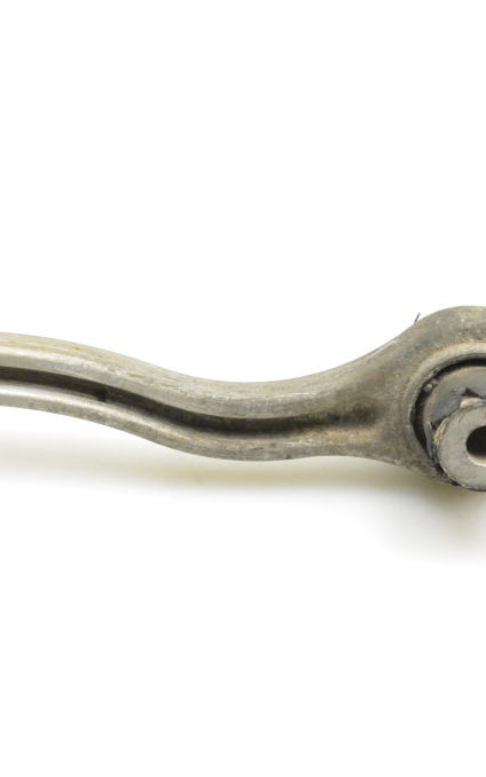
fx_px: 2542
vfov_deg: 17.4
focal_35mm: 120
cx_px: 17
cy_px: 390
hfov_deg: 10.8
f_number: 9
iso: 6400
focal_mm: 52
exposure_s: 1/320
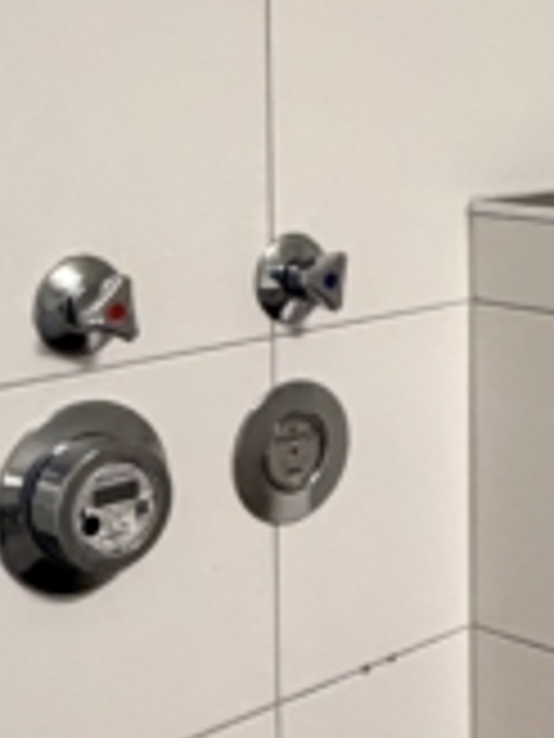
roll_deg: +1.2
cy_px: 171
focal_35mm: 77
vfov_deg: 25.0
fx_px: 1643
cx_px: 673
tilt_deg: -4.1
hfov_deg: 18.1
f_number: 2.2
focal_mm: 2.22
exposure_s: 1/50
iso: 250
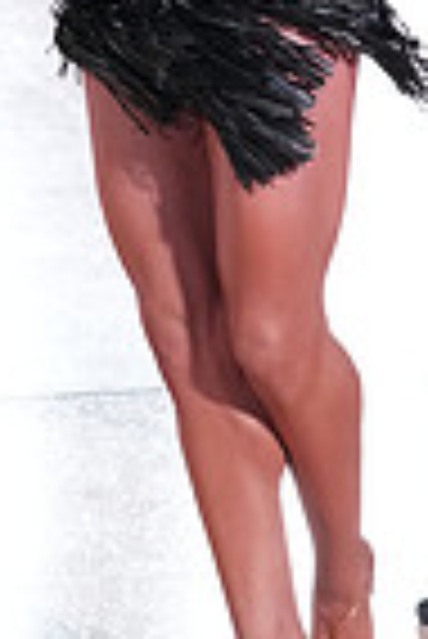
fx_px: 4002
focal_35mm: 225
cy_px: -288
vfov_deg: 8.9
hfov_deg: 6.1
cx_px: 412
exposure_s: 1/500
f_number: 4
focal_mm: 55
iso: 4000
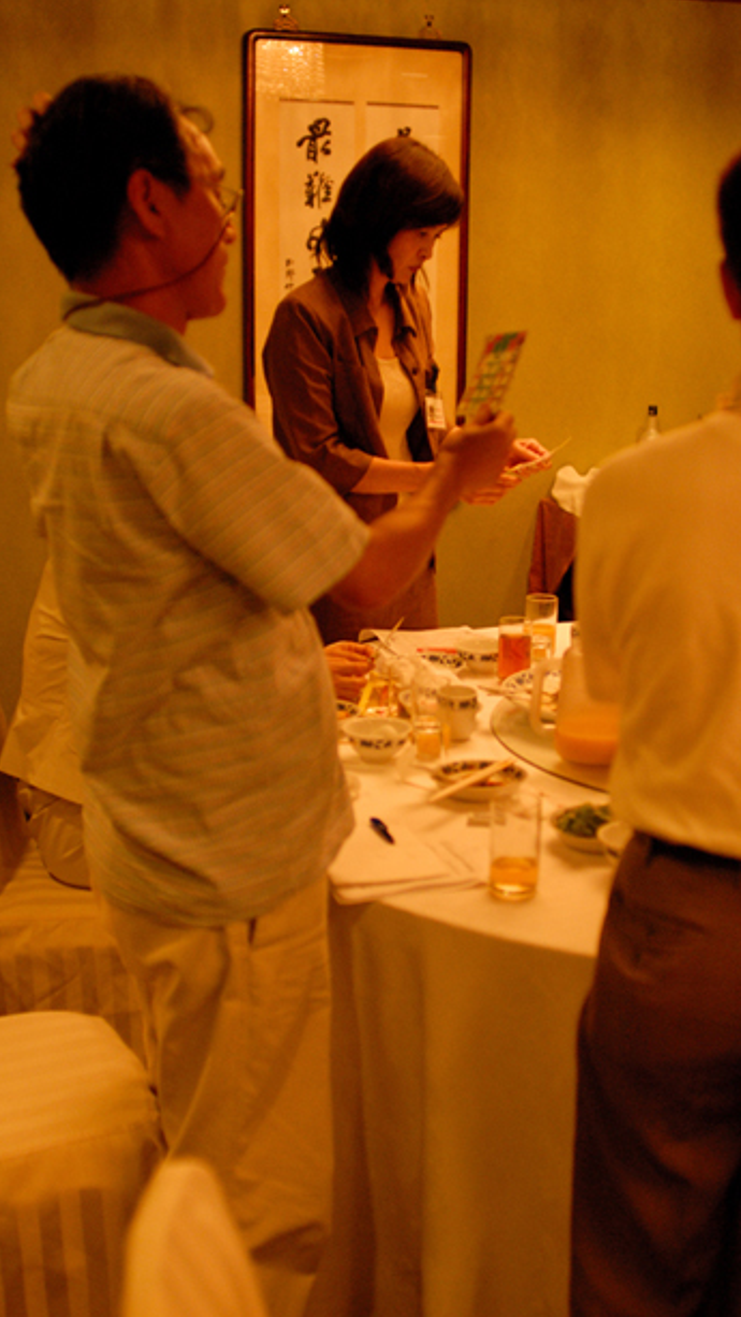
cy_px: 634
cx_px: 428
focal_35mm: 46
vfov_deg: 44.6
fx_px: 1606
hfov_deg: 25.9
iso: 800
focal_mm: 28
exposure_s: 1/160
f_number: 2
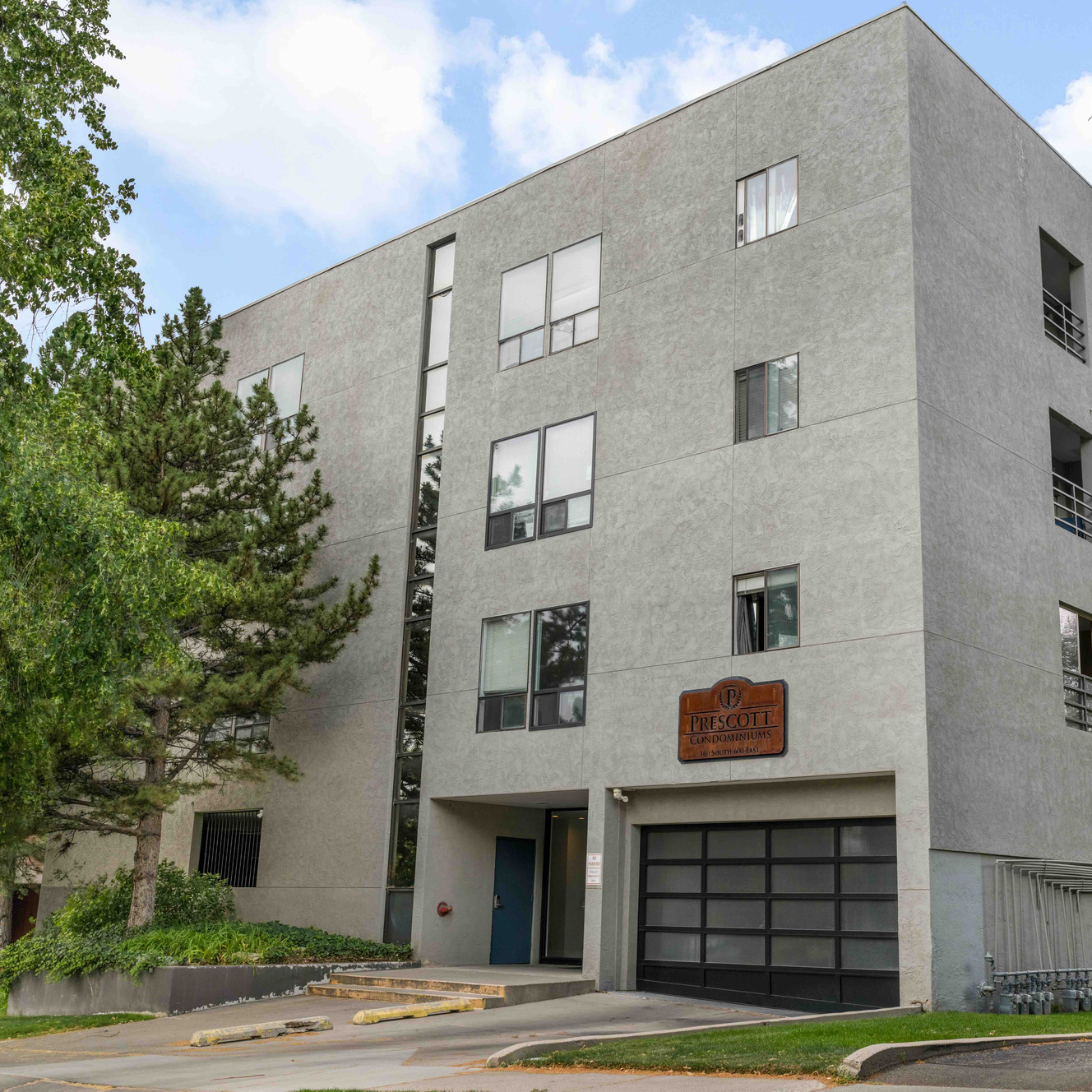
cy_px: 551
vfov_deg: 43.9
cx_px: 696
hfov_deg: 43.4
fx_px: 1356
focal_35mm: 38
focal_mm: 29
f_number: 8
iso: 400
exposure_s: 1/60
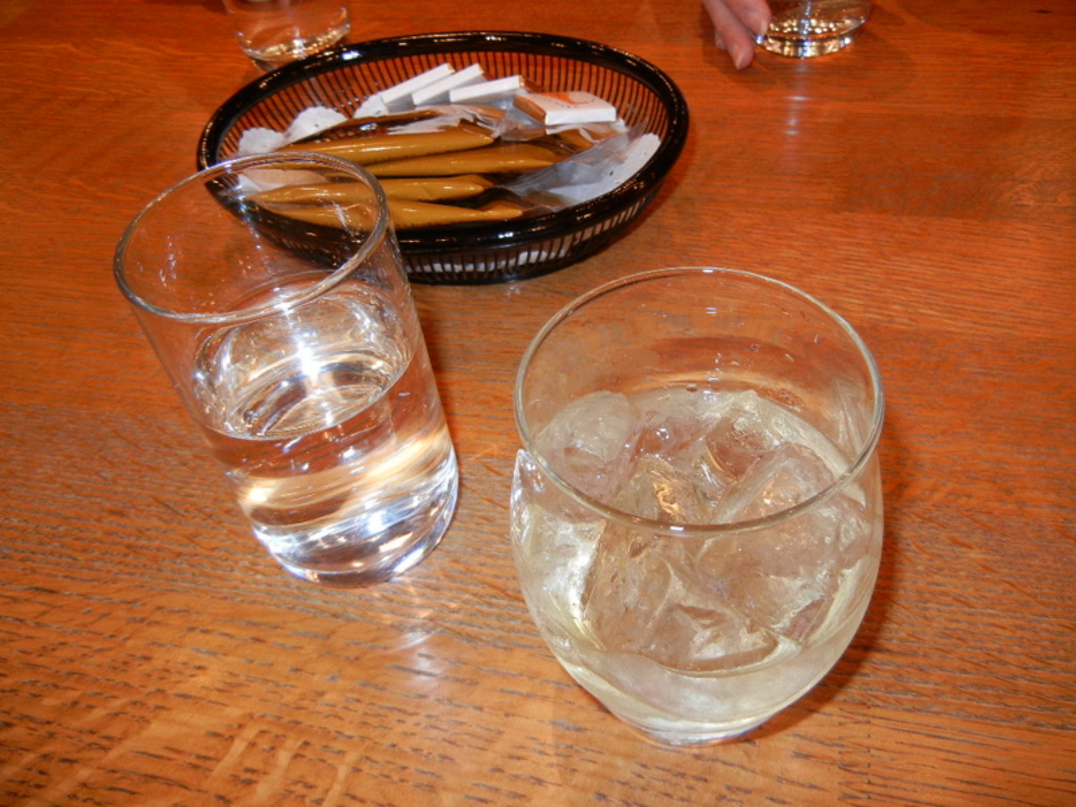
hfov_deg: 60.0
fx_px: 933
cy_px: 404
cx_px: 538
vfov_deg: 46.8
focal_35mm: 30
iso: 200
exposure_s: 1/30
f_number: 3.5
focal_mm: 5.4
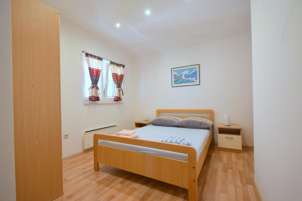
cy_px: 100
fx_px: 126
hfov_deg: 100.4
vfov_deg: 77.3
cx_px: 151
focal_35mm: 15
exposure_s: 1/60
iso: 640
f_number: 4
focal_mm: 10
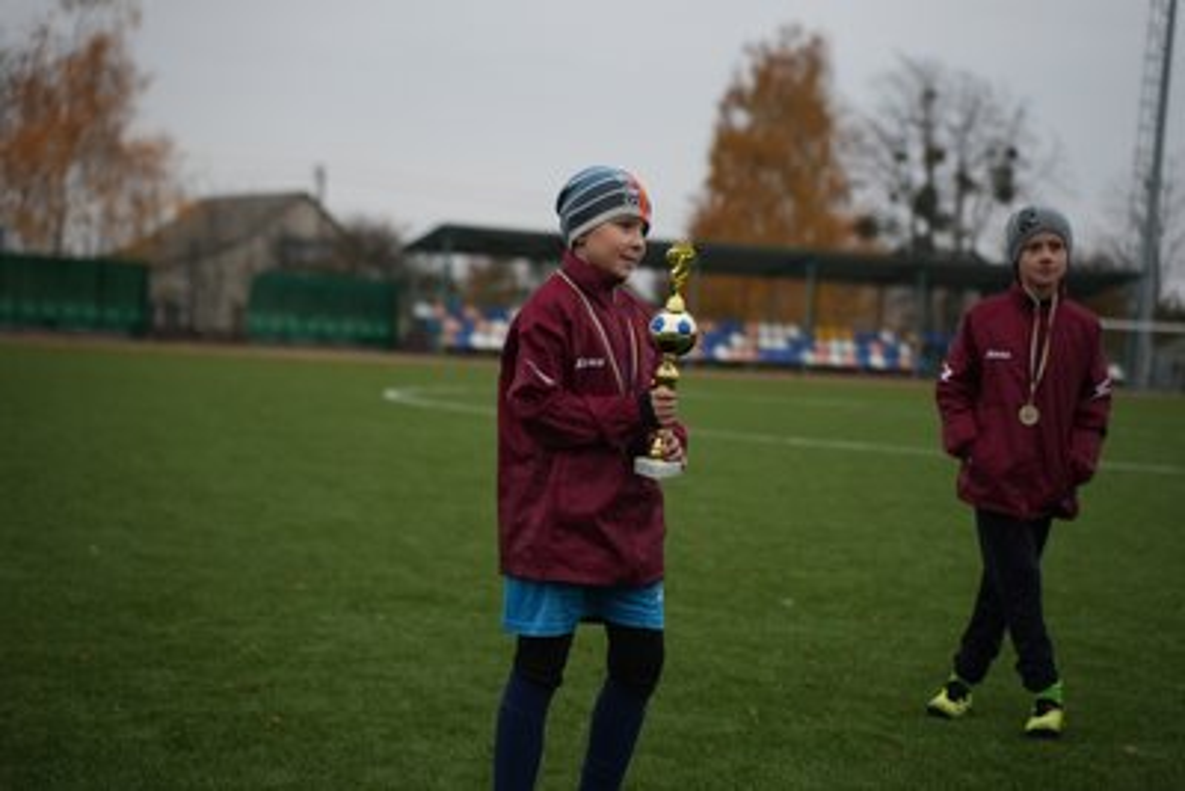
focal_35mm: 75
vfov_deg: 18.2
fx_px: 2470
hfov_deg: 27.0
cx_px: 592
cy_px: 396
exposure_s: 1/500
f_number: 2.8
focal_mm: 75
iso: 3200
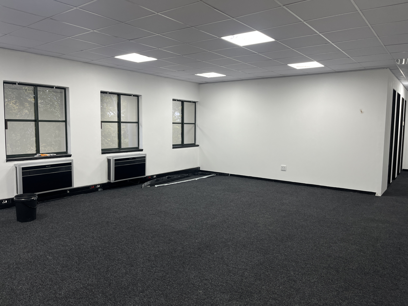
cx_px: 204
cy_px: 153
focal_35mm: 26
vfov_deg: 53.1
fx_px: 306
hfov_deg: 67.3
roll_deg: -1.4
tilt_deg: -6.7
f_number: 1.6
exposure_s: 1/100
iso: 100
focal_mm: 5.1
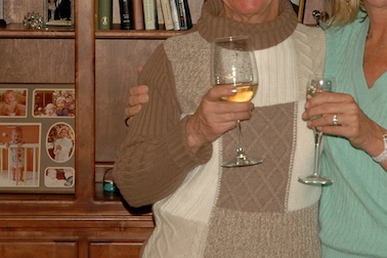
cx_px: 304
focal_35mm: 132
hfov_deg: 15.4
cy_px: 74
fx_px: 1419
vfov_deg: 10.4
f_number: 4.5
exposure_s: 1/60
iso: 200
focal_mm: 52
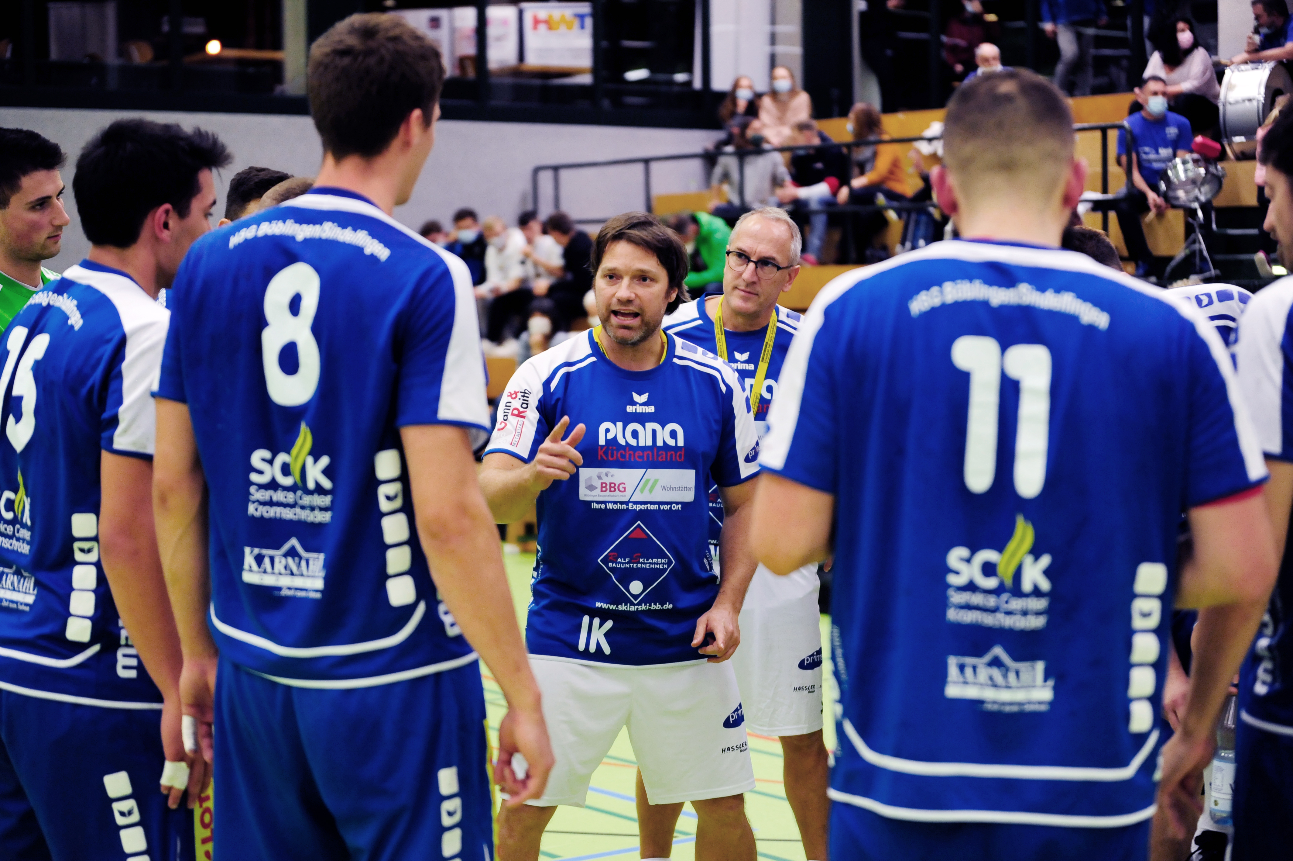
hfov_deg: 28.9
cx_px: 646
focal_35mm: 70
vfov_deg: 19.4
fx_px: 2513
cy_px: 430
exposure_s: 1/250
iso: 2500
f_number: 2.8
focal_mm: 70
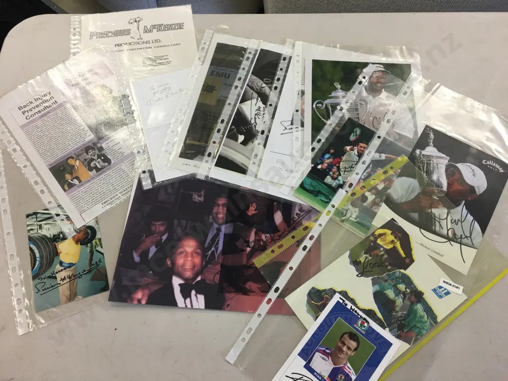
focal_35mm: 29
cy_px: 190
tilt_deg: -63.6
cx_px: 254
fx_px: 426
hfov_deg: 61.7
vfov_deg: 48.2
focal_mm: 4.15
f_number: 2.2
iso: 50
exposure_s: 1/33
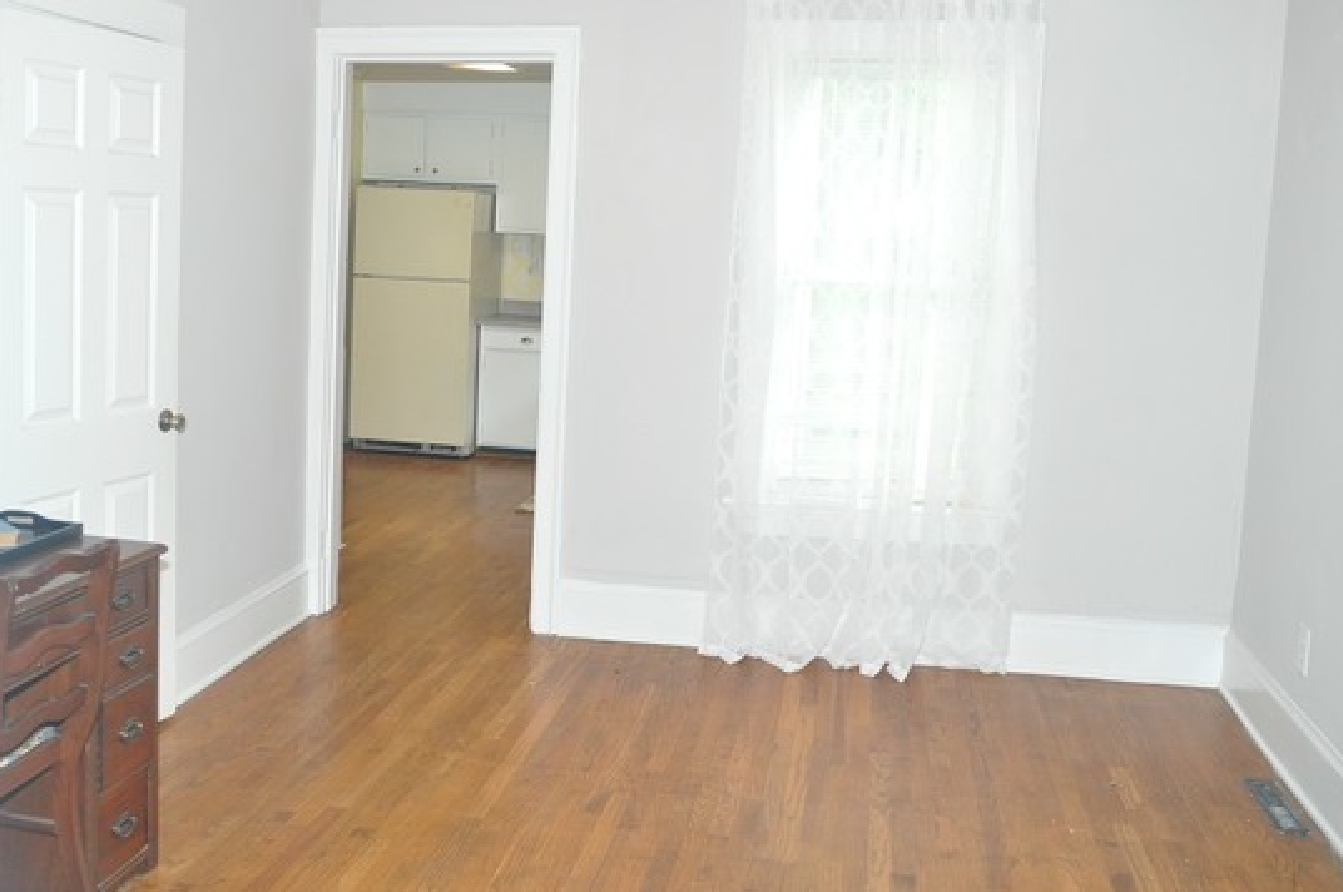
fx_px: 1401
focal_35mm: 38
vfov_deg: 35.2
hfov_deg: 51.2
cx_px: 649
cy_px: 370
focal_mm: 21
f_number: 4
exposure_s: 1/60
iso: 800
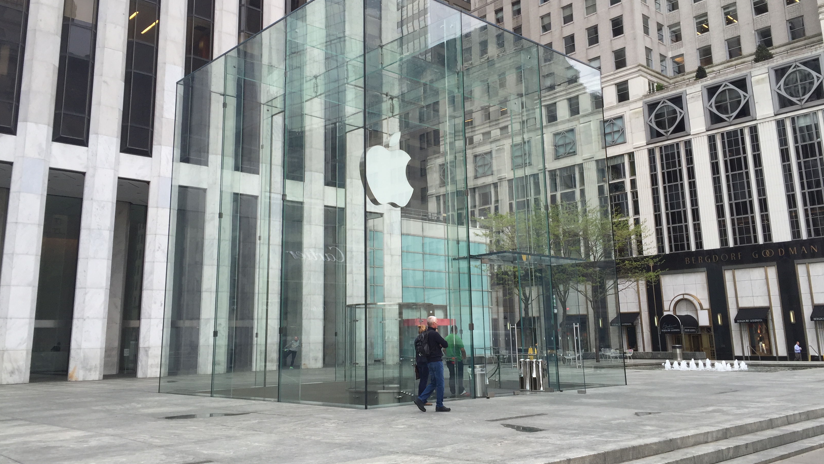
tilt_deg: +13.2
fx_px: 699
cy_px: 189
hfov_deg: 61.0
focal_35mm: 32
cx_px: 415
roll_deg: +0.4
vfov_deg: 36.6
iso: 32
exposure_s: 1/311
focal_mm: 4.15
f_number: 2.2
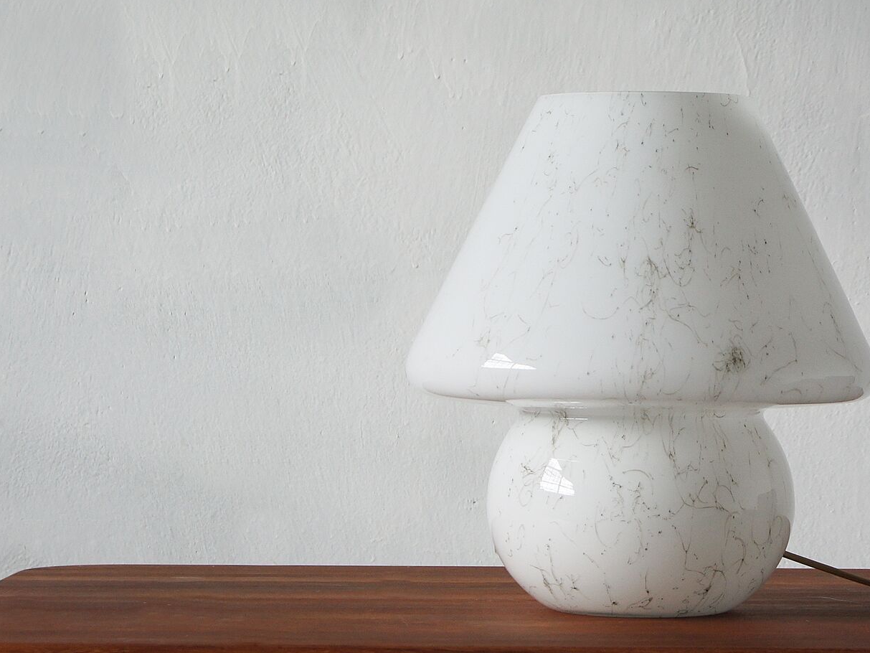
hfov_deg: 15.0
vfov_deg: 11.3
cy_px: 206
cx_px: 634
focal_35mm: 131
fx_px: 3288
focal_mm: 55
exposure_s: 1/100
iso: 400
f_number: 5.6
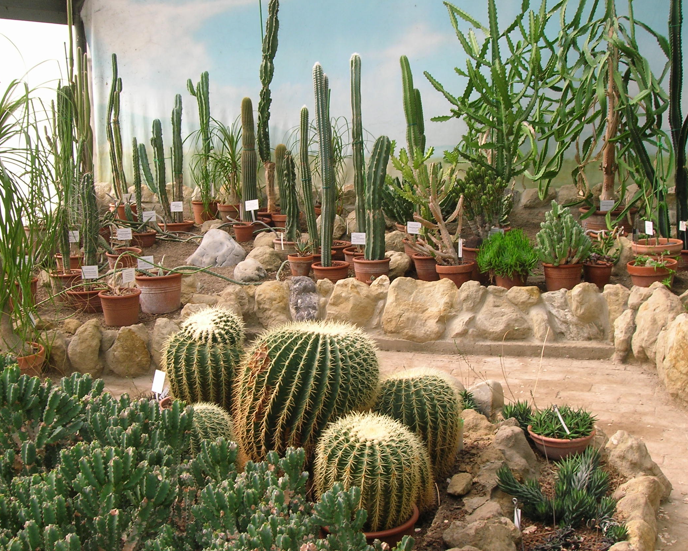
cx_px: 333
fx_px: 916
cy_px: 278
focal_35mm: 45
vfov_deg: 33.4
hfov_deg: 41.2
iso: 50
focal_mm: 7
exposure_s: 1/29.7
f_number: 5.2
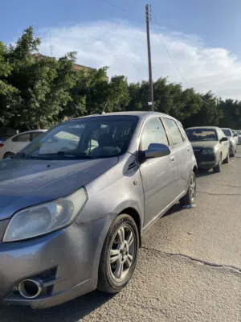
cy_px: 161
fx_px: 241
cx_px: 120
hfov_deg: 53.1
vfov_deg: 67.3
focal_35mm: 26
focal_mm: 4.25
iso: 32
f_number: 1.8
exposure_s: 1/3205
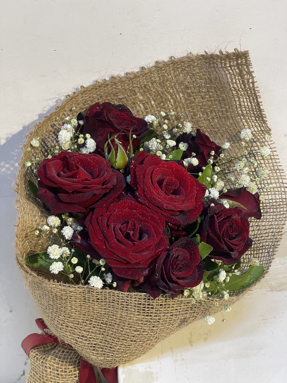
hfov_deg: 22.9
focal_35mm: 64
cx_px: 144
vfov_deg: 30.3
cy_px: 192
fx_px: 707
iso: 125
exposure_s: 1/100
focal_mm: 7.5
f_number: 2.2
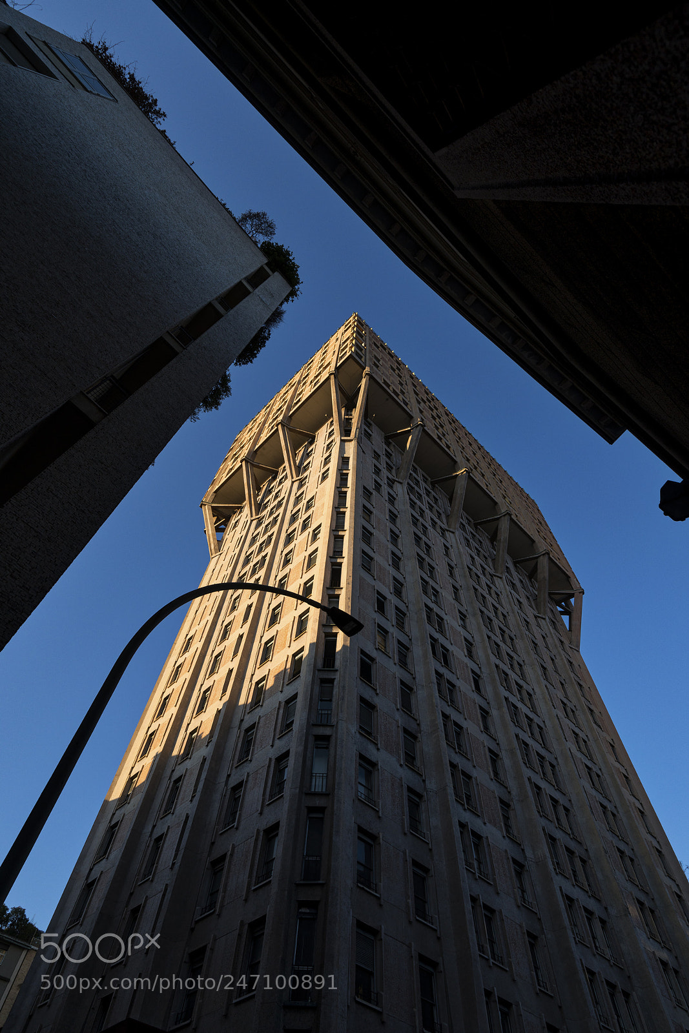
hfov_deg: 64.6
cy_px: 516
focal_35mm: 19
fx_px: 545
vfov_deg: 86.9
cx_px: 344
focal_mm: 19
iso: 400
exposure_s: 1/400
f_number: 8
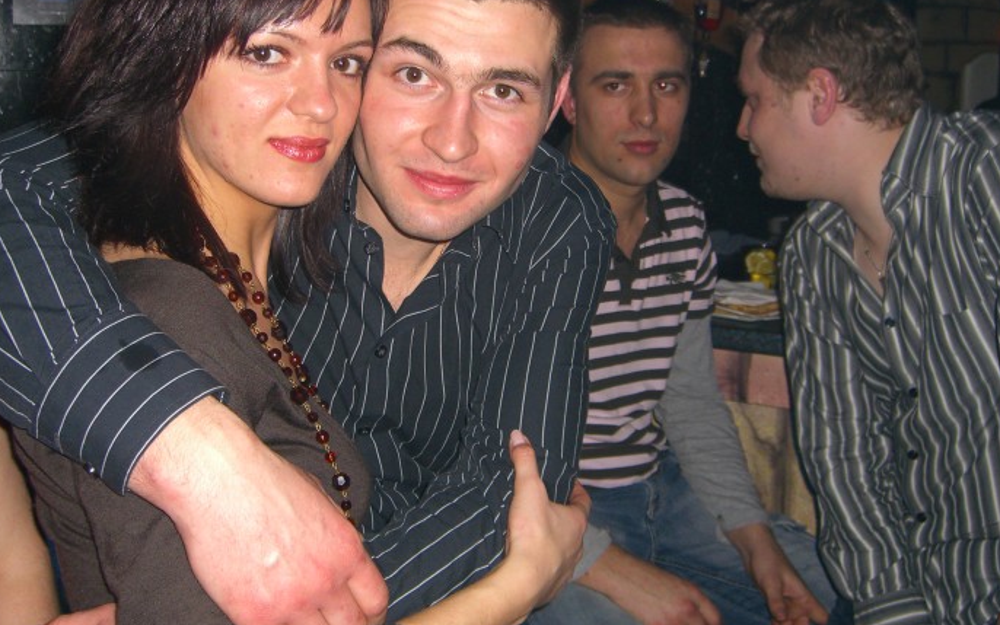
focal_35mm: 47
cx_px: 480
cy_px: 258
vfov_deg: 27.4
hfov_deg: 42.6
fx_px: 1281
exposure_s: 1/60
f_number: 2.8
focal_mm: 7.9
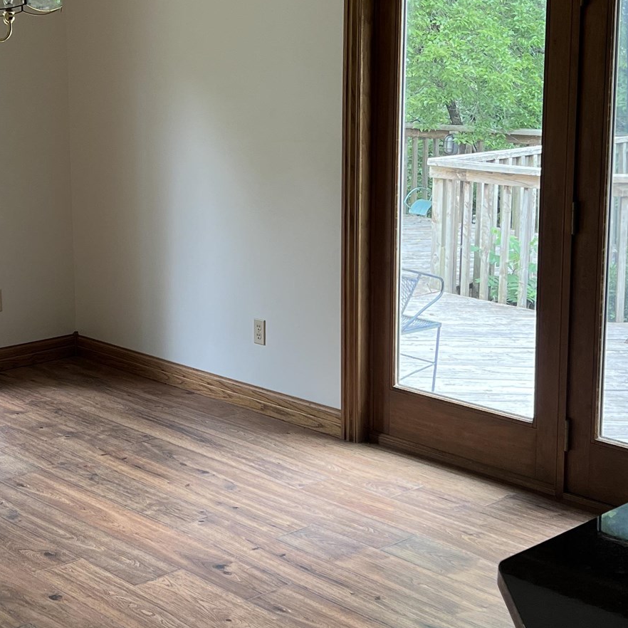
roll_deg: +1.9
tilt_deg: -7.5
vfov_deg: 28.5
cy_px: 219
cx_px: 146
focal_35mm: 60
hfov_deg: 28.1
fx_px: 1232
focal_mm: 5.7
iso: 100
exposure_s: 1/120
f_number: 1.5
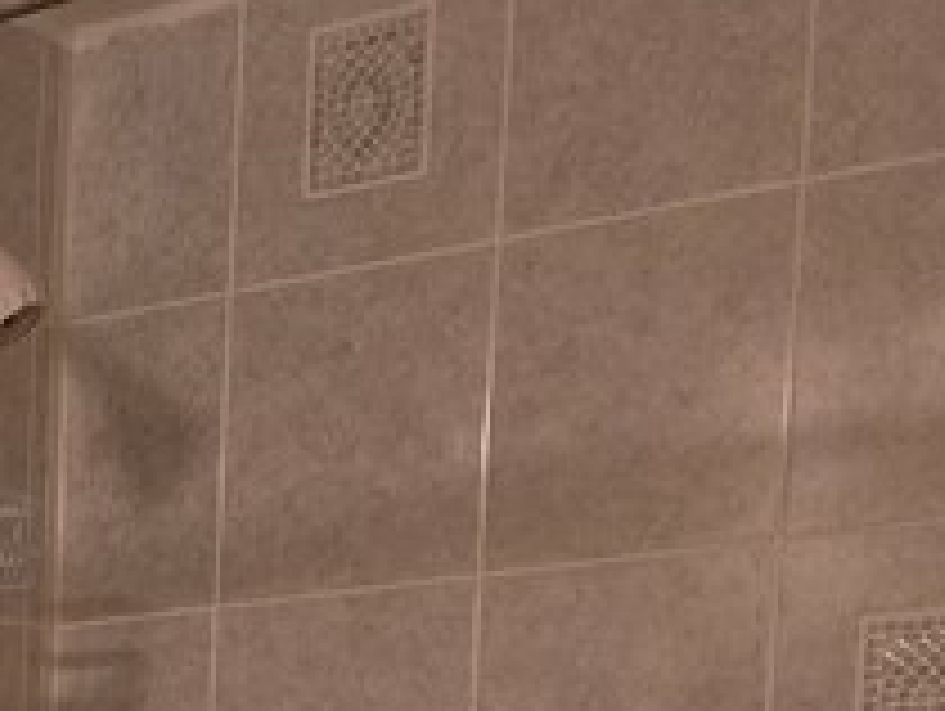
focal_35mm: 112
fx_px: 3061
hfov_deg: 14.7
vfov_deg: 11.7
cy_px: 1494
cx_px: -900
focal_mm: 6.3
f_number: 1.7
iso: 640
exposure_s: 1/120
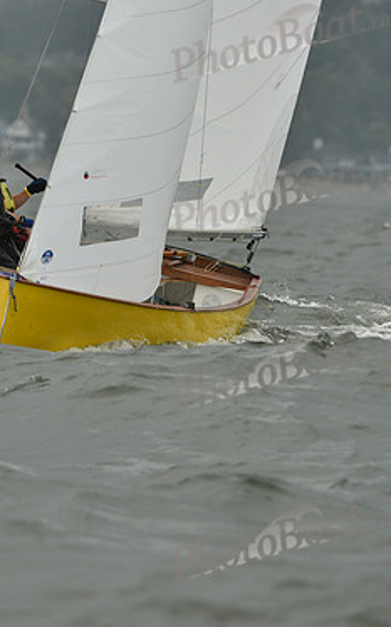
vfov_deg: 3.8
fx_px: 9467
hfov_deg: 2.4
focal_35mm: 554
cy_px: 304
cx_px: 86
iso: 400
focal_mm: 350
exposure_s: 1/800
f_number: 5.6
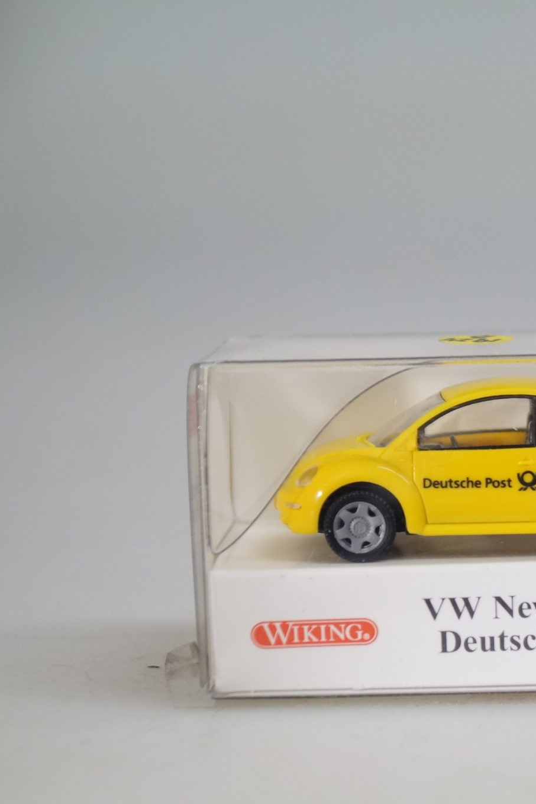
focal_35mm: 102
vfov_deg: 20.1
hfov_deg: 13.4
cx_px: 454
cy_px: 403
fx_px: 2271
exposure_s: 1/160
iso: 800
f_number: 5.6
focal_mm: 45
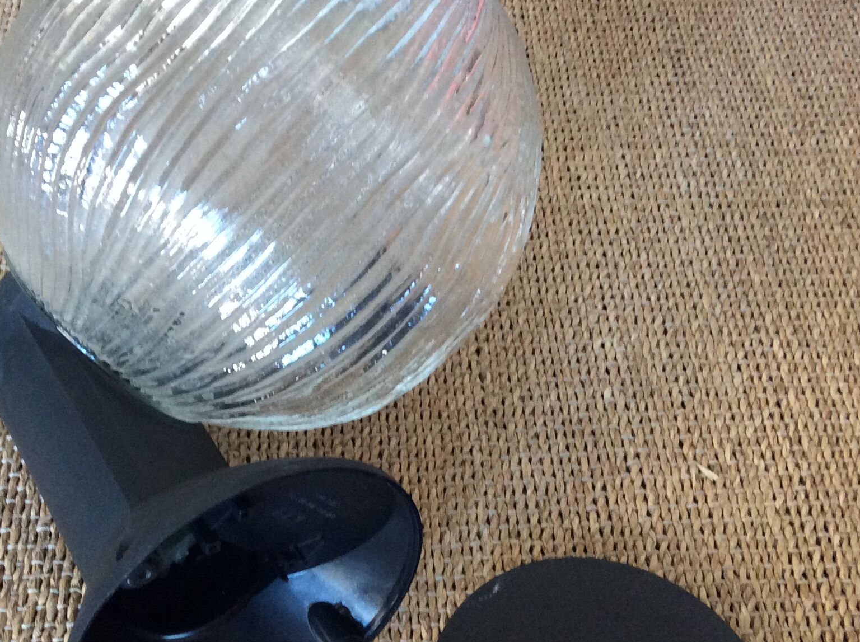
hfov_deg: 35.4
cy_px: 394
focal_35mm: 54
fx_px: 1339
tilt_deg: -53.1
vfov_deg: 26.9
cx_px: 328
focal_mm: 3.3
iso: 160
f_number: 2.4
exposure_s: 1/25
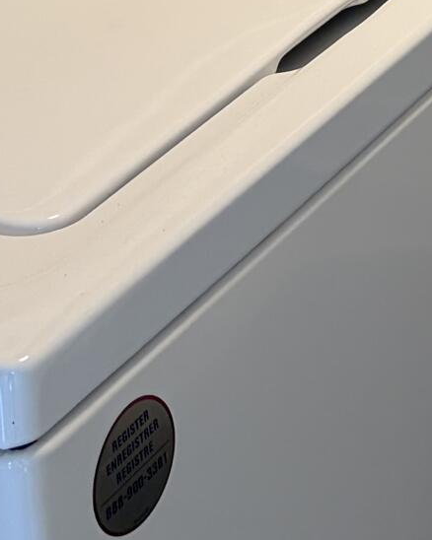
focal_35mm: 139
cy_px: -304
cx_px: 714
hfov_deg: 10.6
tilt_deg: -17.3
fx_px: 2223
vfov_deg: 13.0
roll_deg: +0.8
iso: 100
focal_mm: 5.96
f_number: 1.6
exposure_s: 1/120
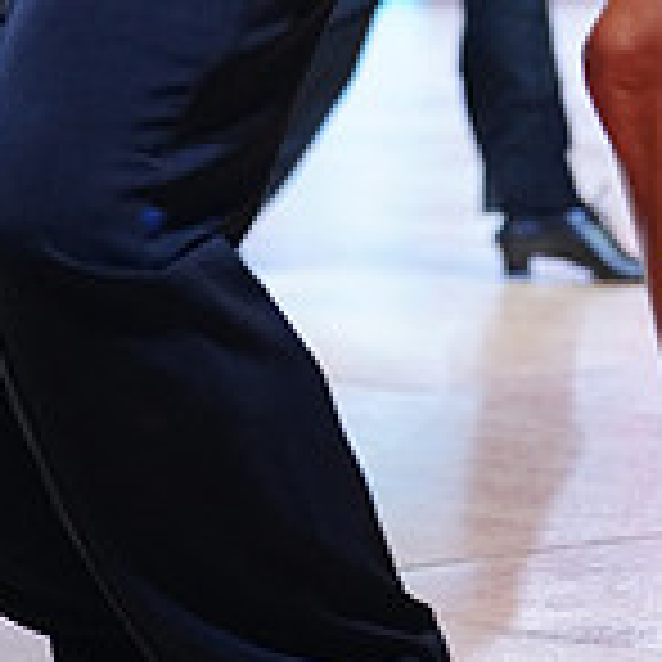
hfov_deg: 7.4
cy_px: -459
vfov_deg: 7.3
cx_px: 462
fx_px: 5085
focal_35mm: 235
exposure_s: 1/400
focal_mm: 70
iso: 2000
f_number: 2.8
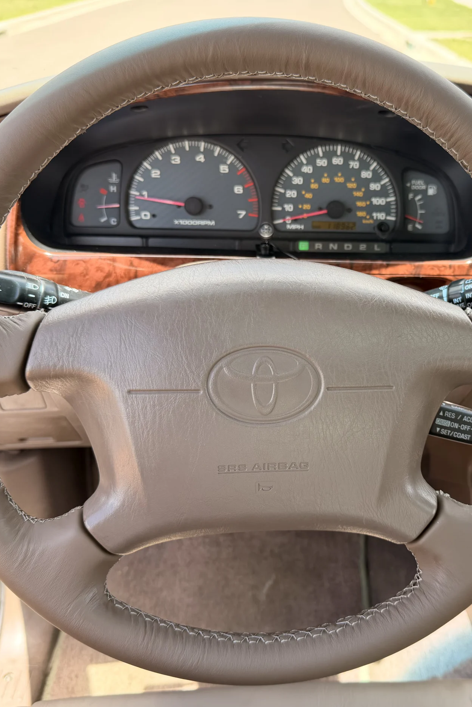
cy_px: 356
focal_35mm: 34
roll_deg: -1.3
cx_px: 326
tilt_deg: -29.0
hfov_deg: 38.3
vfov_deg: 55.8
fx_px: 668
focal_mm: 6.76
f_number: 1.78
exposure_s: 1/367
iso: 100
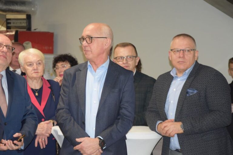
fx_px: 777
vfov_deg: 11.4
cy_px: 78
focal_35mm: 120
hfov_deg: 17.1
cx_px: 116
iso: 2500
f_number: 5.3
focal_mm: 80
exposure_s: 1/60
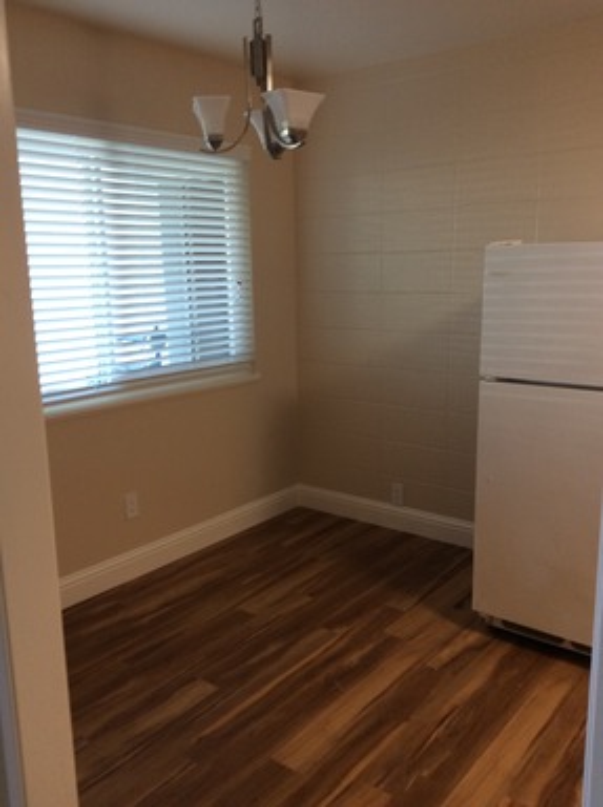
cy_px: 404
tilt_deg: -11.9
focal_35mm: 32
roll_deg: +0.8
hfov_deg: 44.1
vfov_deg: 56.9
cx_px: 302
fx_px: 745
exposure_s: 1/24
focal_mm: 3.3
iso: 64
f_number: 2.4
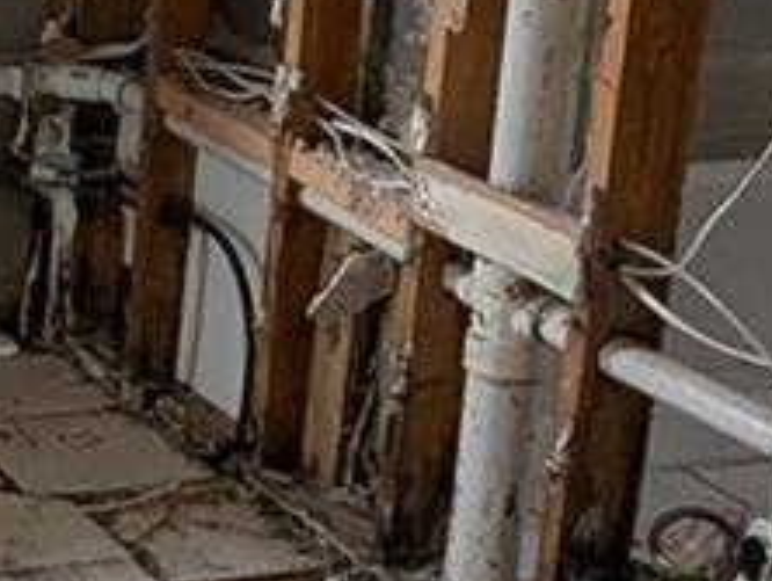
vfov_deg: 12.9
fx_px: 2567
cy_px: 369
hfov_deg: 15.7
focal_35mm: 115
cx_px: -386
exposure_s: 1/93.1
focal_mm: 2.35
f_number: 2.2
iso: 202
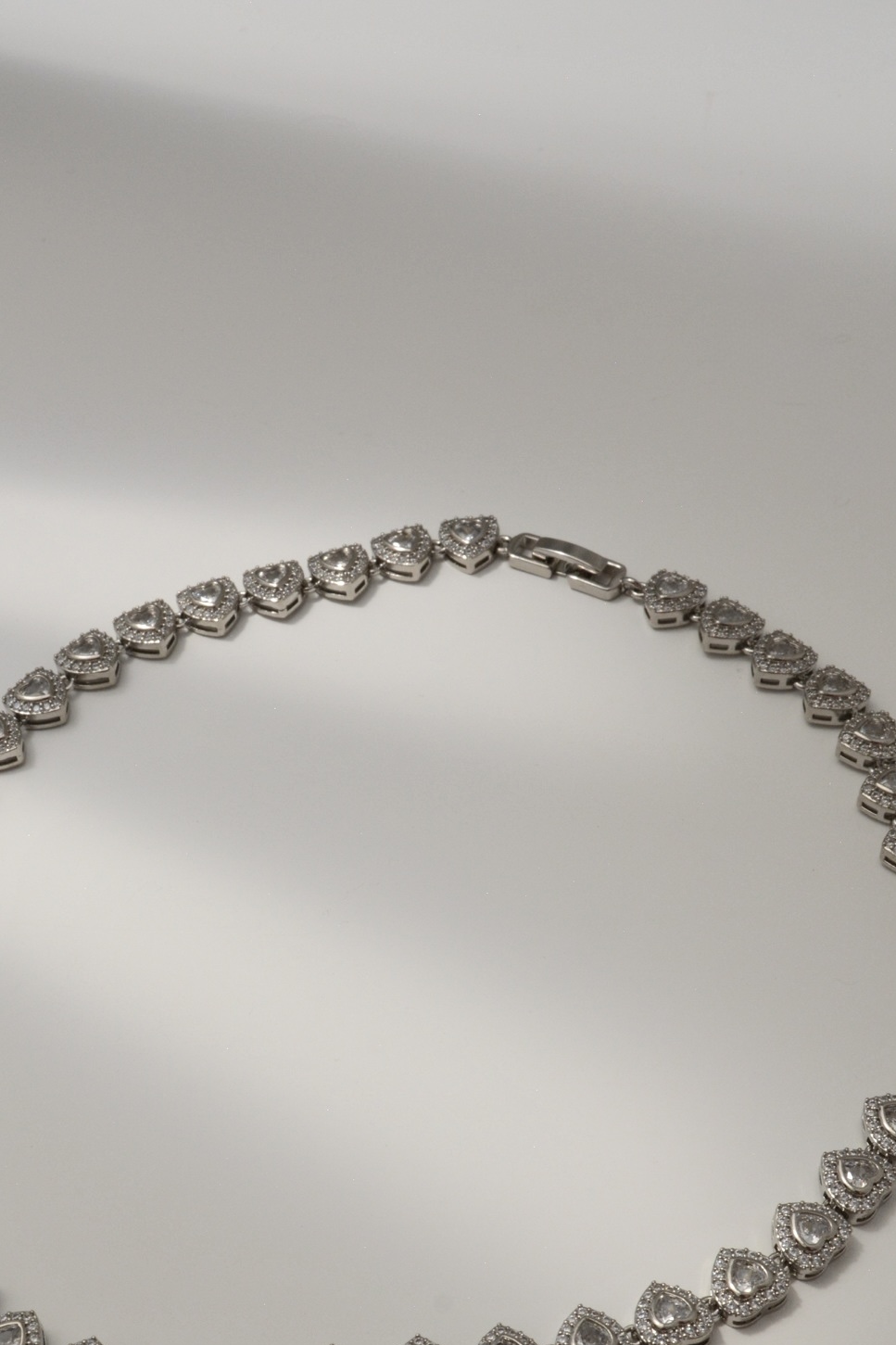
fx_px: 3024
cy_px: 994
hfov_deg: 16.8
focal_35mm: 81
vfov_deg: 24.8
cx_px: 400
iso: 500
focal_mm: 34
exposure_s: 1/1000
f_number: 16
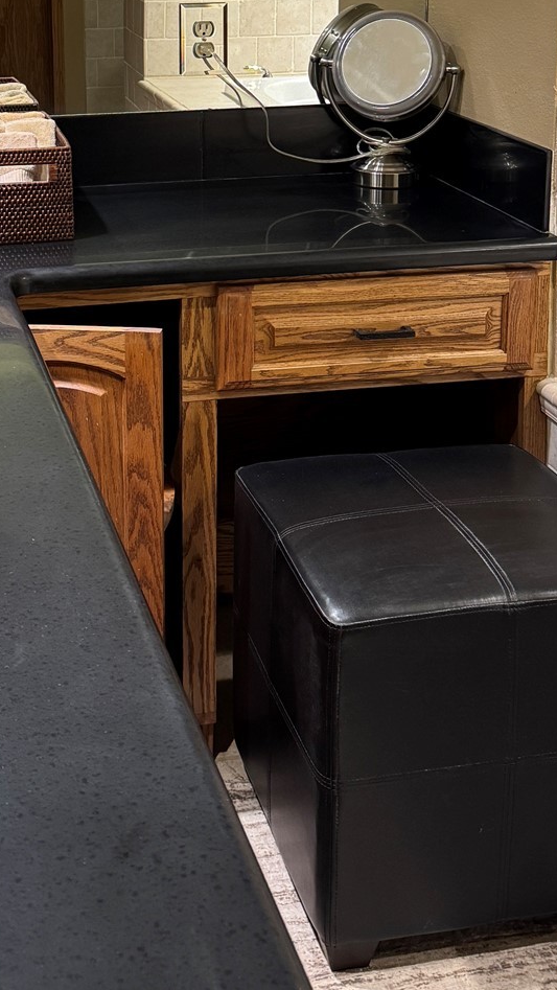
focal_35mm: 53
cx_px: 177
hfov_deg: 22.5
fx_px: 1391
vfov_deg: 37.1
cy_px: 138
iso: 400
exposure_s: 1/60
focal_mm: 6.76
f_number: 1.78
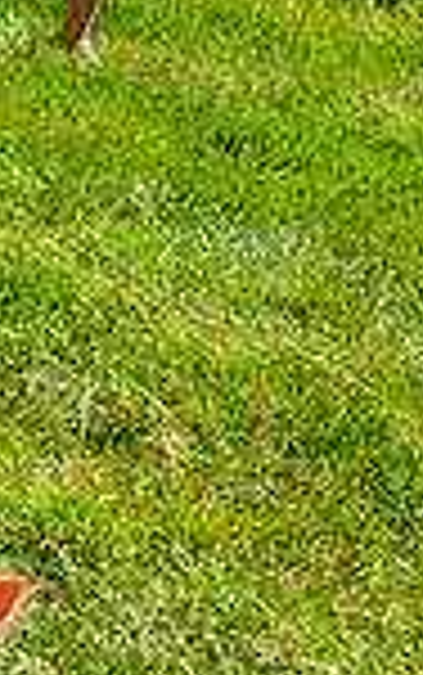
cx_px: -52
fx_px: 2872
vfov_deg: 13.1
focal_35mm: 156
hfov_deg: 8.4
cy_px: -126
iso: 200
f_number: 8
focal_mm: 34
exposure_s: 1/400
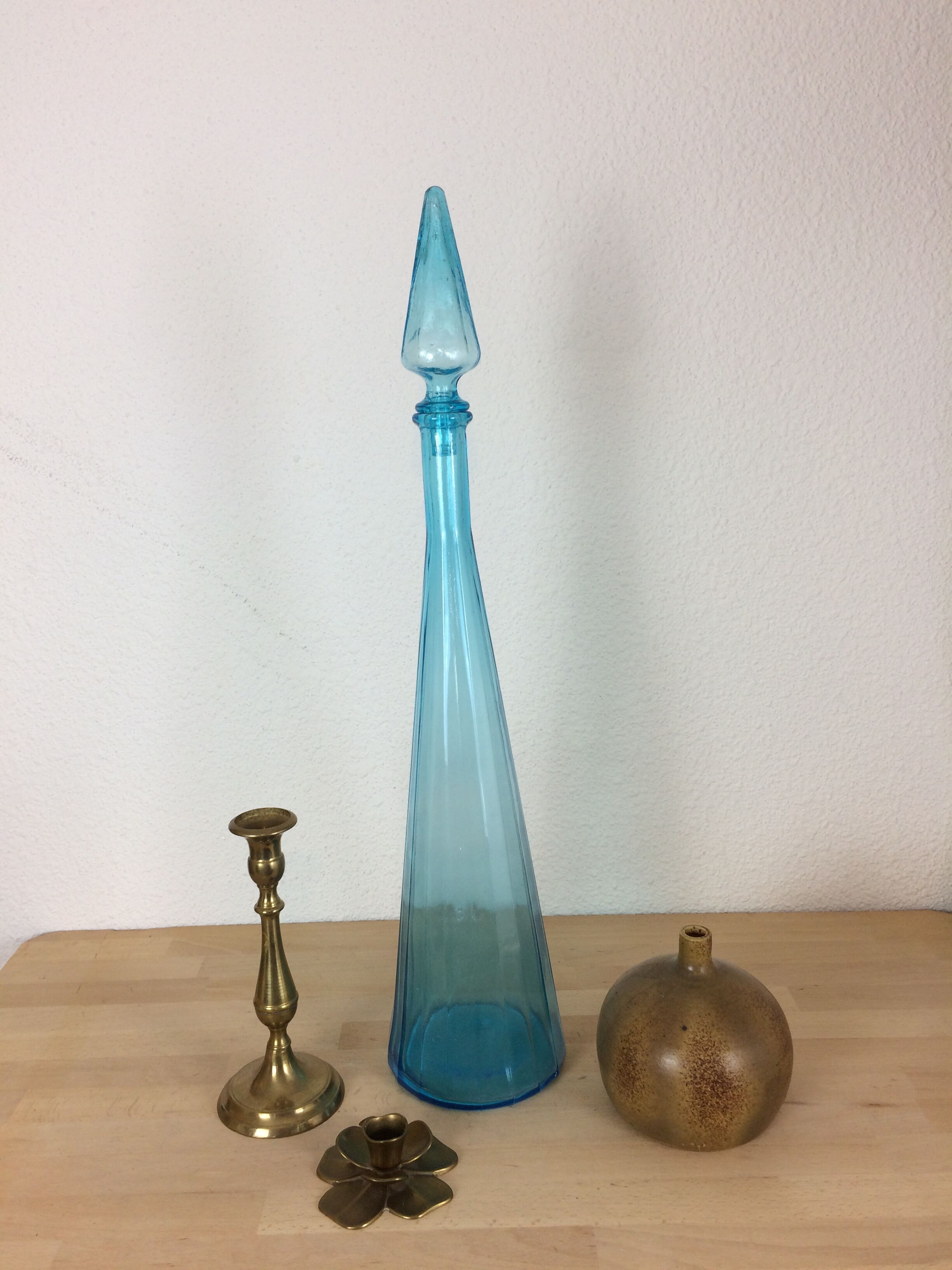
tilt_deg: -12.5
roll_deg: +2.0
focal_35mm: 29
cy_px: 635
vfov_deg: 61.7
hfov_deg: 48.2
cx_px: 476
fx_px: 1063
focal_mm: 4.15
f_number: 2.2
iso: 50
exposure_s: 1/50
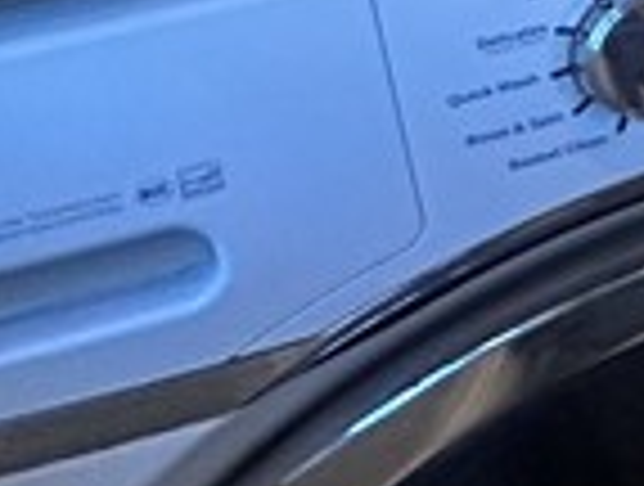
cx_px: 1927
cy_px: -454
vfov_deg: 13.1
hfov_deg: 11.4
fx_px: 1865
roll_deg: -3.8
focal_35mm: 100
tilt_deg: -14.4
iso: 200
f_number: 2.2
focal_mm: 2.22
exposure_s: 1/60
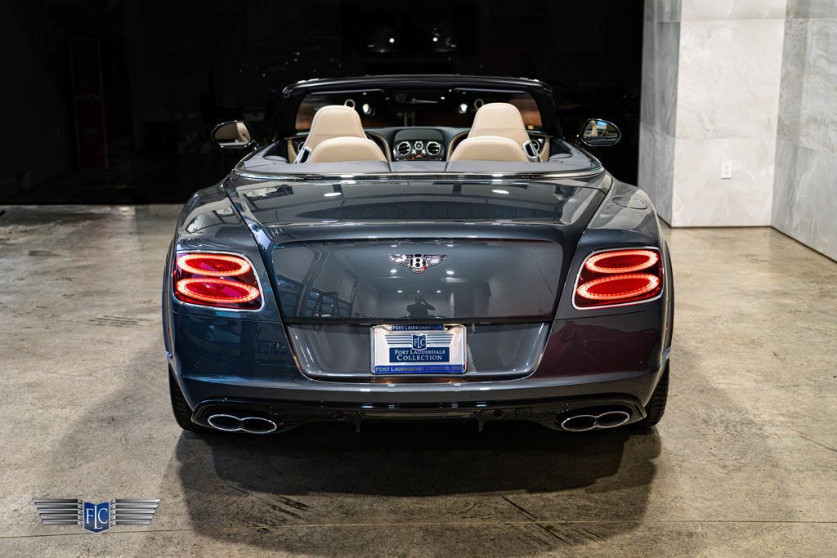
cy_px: 271
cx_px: 418
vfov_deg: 27.9
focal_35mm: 48
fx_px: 1122
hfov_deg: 40.9
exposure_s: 1/100
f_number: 4
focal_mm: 44
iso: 1250
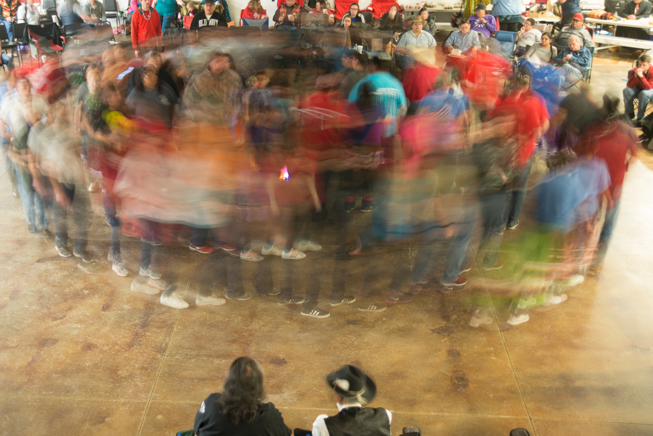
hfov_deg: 40.2
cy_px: 183
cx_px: 276
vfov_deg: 27.5
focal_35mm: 49
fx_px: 889
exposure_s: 1.3
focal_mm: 42
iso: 100
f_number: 2.8
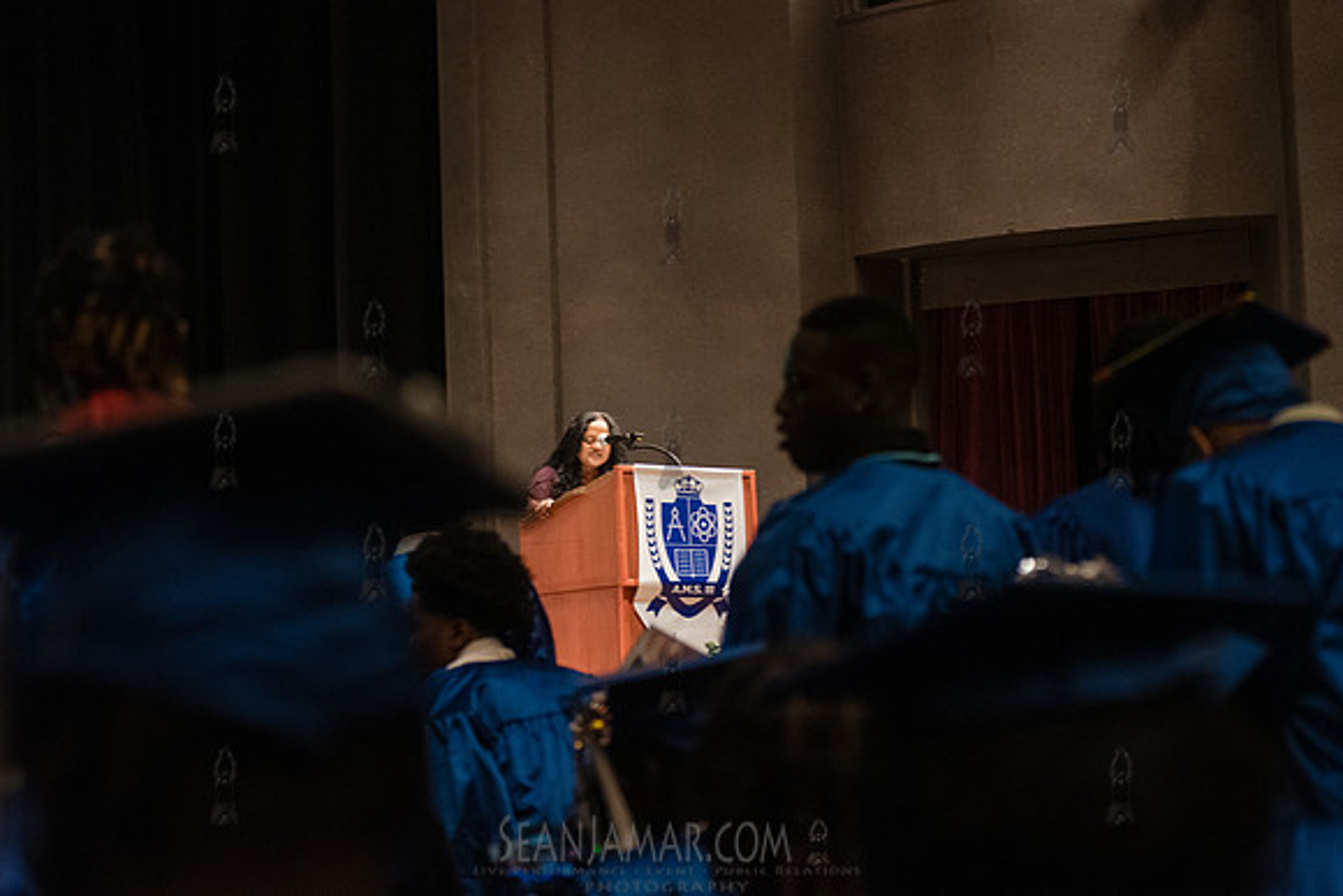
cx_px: 672
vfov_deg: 17.1
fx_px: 2985
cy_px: 448
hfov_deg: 25.4
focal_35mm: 80
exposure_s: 1/200
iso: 5000
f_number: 4
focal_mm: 80
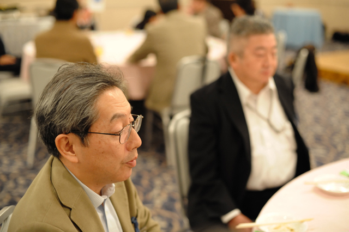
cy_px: 116
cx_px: 174
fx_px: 484
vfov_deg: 27.0
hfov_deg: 39.6
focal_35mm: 50
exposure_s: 1/100
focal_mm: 50
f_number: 2.8
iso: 2000
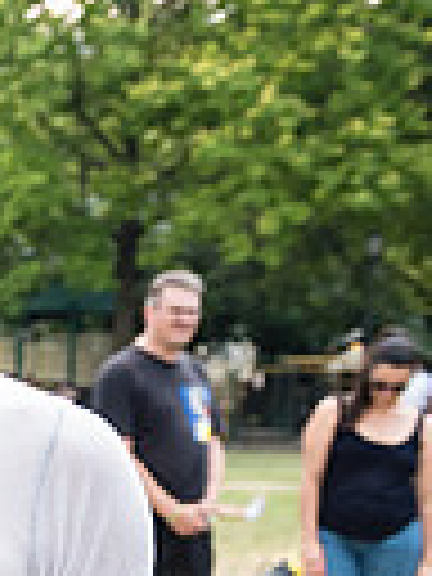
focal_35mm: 135
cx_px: -698
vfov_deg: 14.3
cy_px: 637
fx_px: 2246
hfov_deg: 9.4
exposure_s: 1/320
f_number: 4
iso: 1000
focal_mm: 31
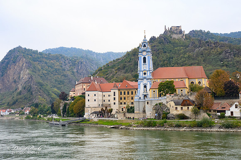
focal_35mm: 46
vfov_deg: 29.2
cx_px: 120
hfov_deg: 42.8
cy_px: 80
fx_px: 308
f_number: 8
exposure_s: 1/400
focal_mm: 31
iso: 1250
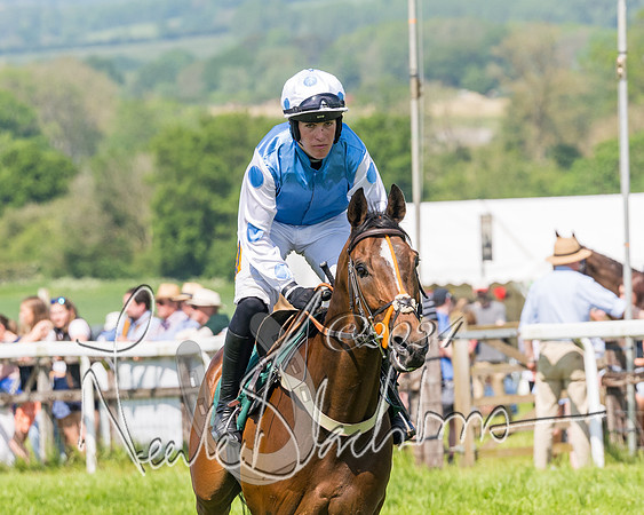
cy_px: 206
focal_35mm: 425
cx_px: 355
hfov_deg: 4.6
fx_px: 8100
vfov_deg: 3.6
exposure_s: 1/1250
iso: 200
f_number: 5
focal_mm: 170
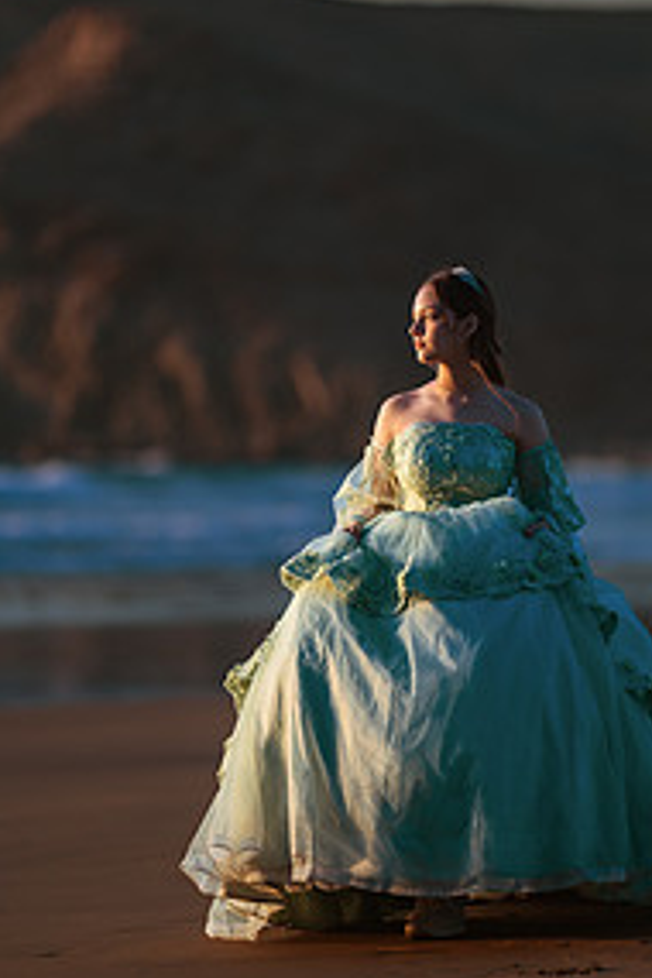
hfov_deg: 6.4
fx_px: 5786
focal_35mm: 213
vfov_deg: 9.7
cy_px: 422
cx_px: 426
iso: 100
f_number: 1.8
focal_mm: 135
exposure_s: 1/1000
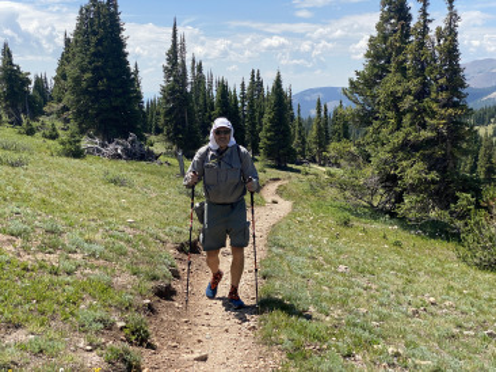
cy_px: 186
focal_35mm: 52
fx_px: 745
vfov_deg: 28.0
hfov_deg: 36.8
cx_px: 248
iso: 20
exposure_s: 1/1546
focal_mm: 6
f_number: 2
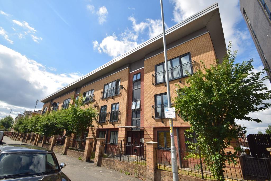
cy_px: 90
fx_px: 113
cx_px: 136
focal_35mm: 15
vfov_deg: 77.4
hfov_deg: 100.4
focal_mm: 10
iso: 100
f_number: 13
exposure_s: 1/200
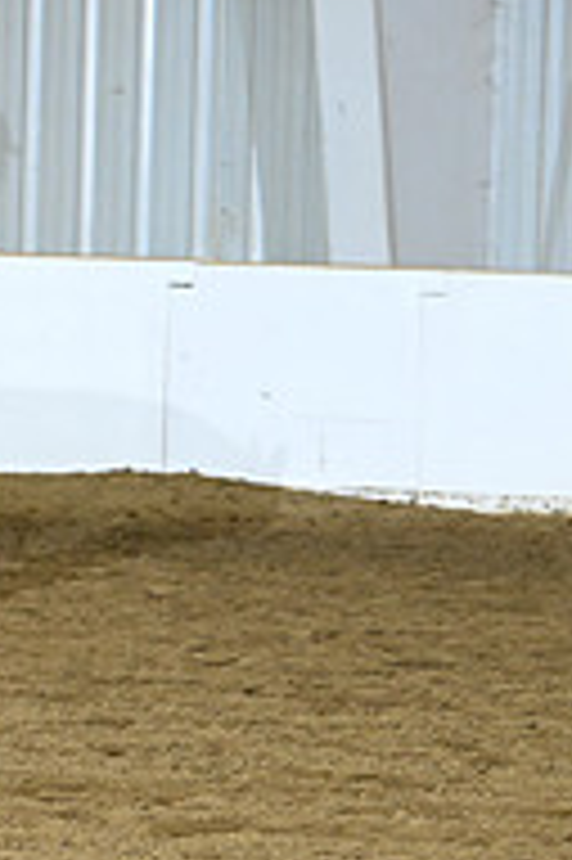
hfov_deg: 2.3
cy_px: 209
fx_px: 14492
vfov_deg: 3.4
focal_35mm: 607
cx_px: -707
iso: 5000
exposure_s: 1/200
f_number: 6.3
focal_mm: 200
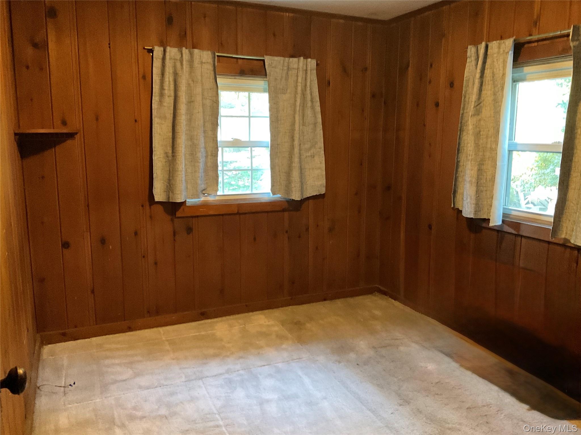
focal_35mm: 29
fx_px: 487
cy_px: 218
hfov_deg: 61.7
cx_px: 290
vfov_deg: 48.2
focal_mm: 3
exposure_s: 1/30
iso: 500
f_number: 1.8
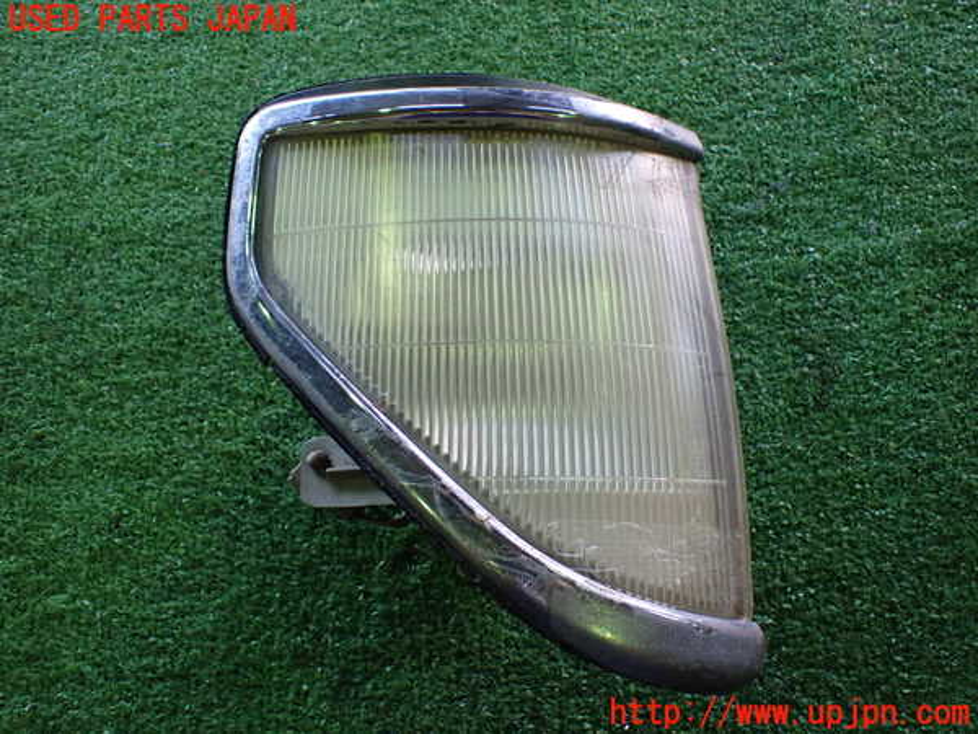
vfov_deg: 46.8
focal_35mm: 30
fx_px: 848
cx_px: 489
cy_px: 367
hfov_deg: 60.0
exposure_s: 1/125
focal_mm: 5.4
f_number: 2.3
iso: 800
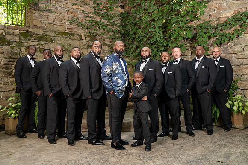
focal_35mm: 35
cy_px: 81
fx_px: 244
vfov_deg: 37.4
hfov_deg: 53.8
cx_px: 124
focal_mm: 35
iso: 400
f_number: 4
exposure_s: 1/200
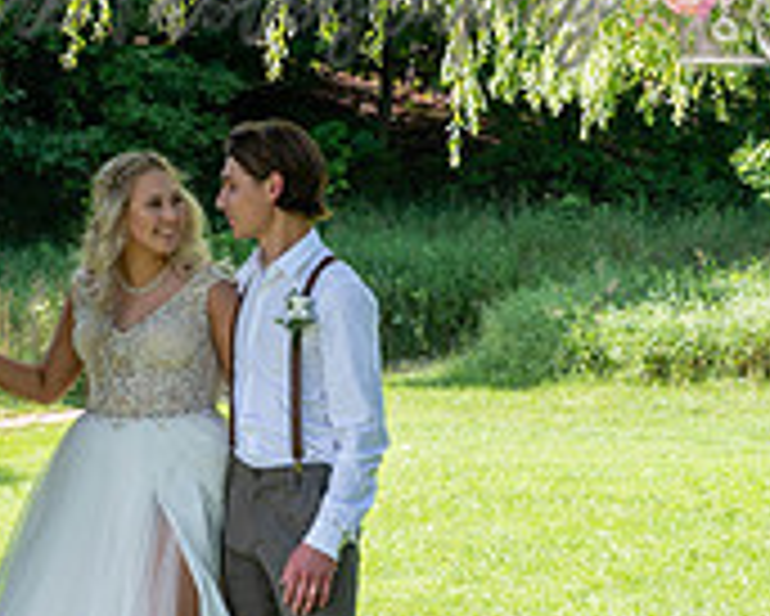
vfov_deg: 15.1
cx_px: 313
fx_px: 2326
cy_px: 292
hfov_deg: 18.8
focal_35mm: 102
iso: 200
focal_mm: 27.5
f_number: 5.6
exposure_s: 1/250
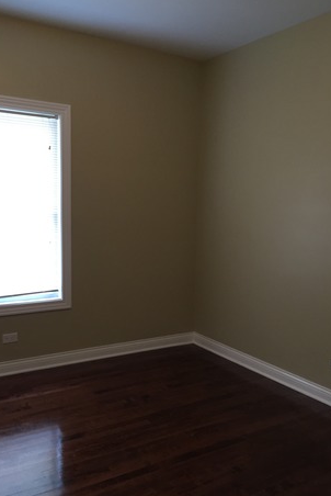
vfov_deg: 58.7
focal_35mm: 32
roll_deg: -1.1
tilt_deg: -5.3
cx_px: 148
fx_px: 441
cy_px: 259
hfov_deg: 41.1
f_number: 2.2
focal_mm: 4.15
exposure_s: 1/30
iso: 100
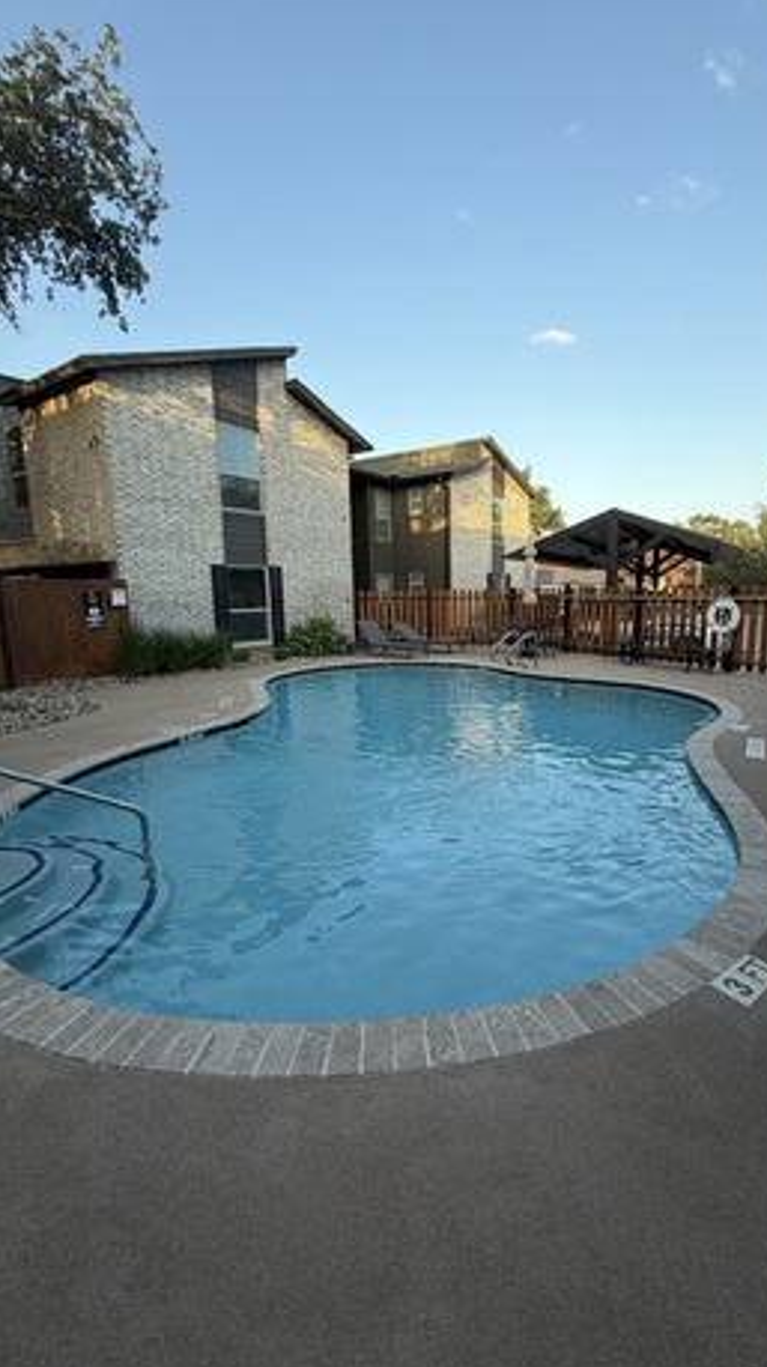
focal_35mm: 16
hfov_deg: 66.7
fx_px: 580
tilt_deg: -10.7
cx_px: 439
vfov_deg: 99.4
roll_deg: +0.1
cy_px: 692
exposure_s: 1/405
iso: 50
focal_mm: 2.22
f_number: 2.2
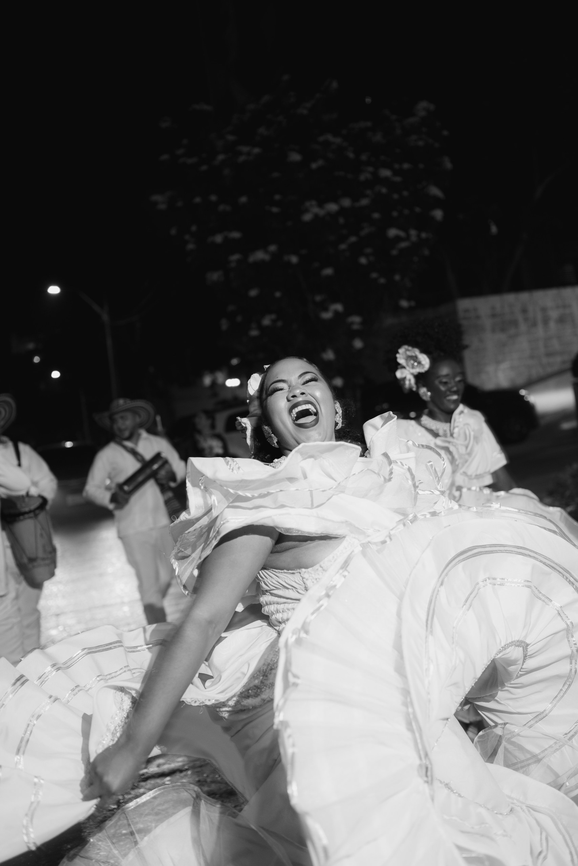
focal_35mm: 35
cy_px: 433
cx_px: 289
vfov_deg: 54.4
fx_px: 843
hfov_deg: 37.9
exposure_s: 1/100
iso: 800
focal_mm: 35
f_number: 2.2
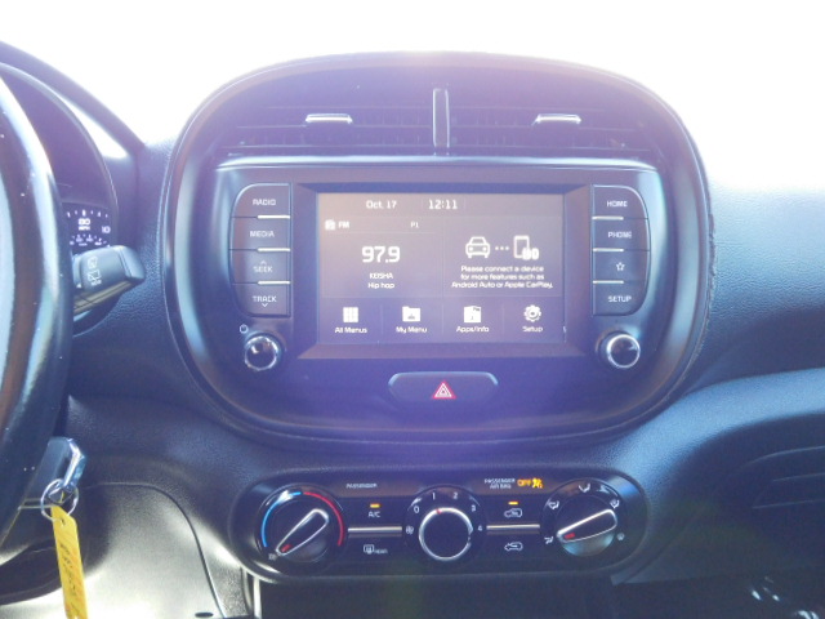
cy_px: 310
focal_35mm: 30
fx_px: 715
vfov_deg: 46.8
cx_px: 412
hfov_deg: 60.0
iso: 400
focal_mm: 5.3
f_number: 3.2
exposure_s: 1/30
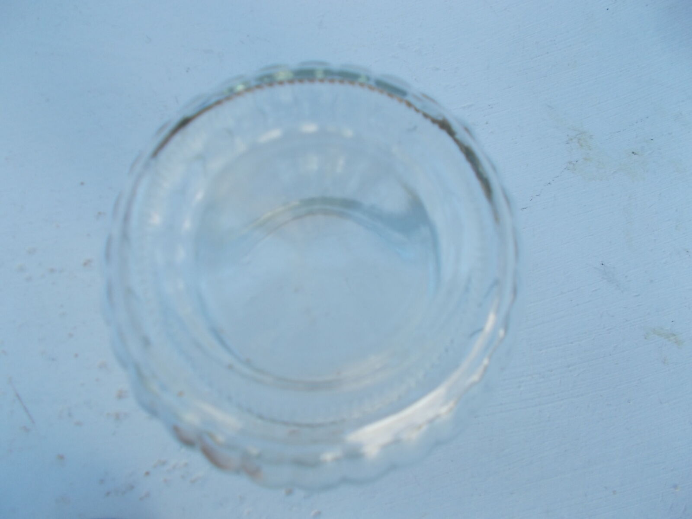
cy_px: 260
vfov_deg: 53.1
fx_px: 520
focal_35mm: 26
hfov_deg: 67.3
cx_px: 346
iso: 80
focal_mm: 4.6
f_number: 3.2
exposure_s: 1/200
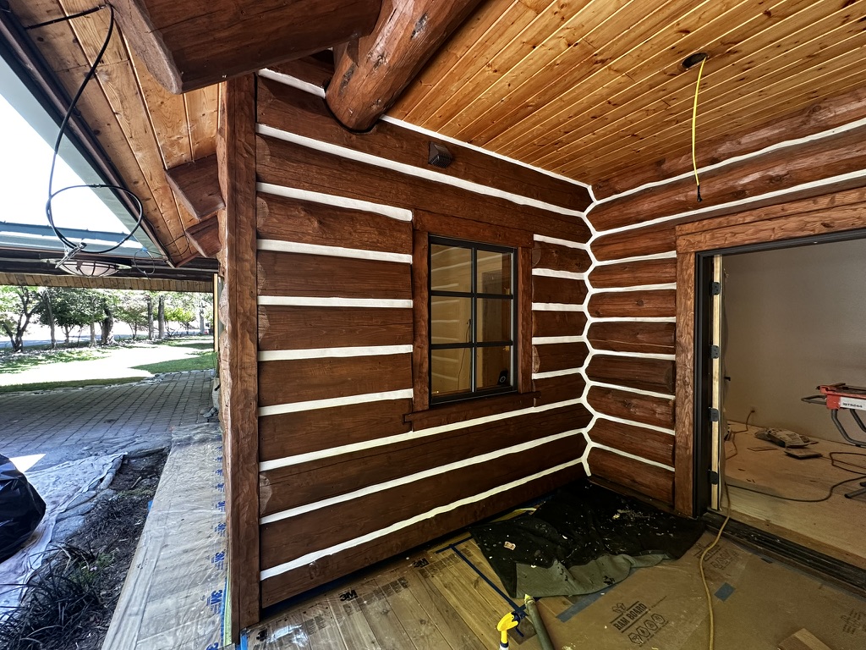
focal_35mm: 14
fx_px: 350
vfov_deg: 85.7
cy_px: 325
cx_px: 433
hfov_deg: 102.1
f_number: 2.2
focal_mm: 2.22
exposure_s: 1/99
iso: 160
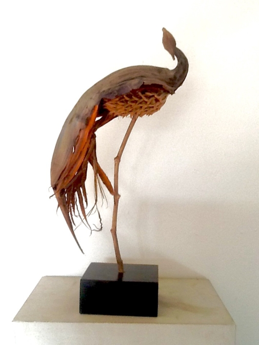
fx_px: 439
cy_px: 172
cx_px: 130
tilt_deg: -3.6
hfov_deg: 32.9
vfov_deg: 42.9
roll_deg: -0.8
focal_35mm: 44
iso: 40
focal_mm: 2.03
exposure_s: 1/30
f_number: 2.4
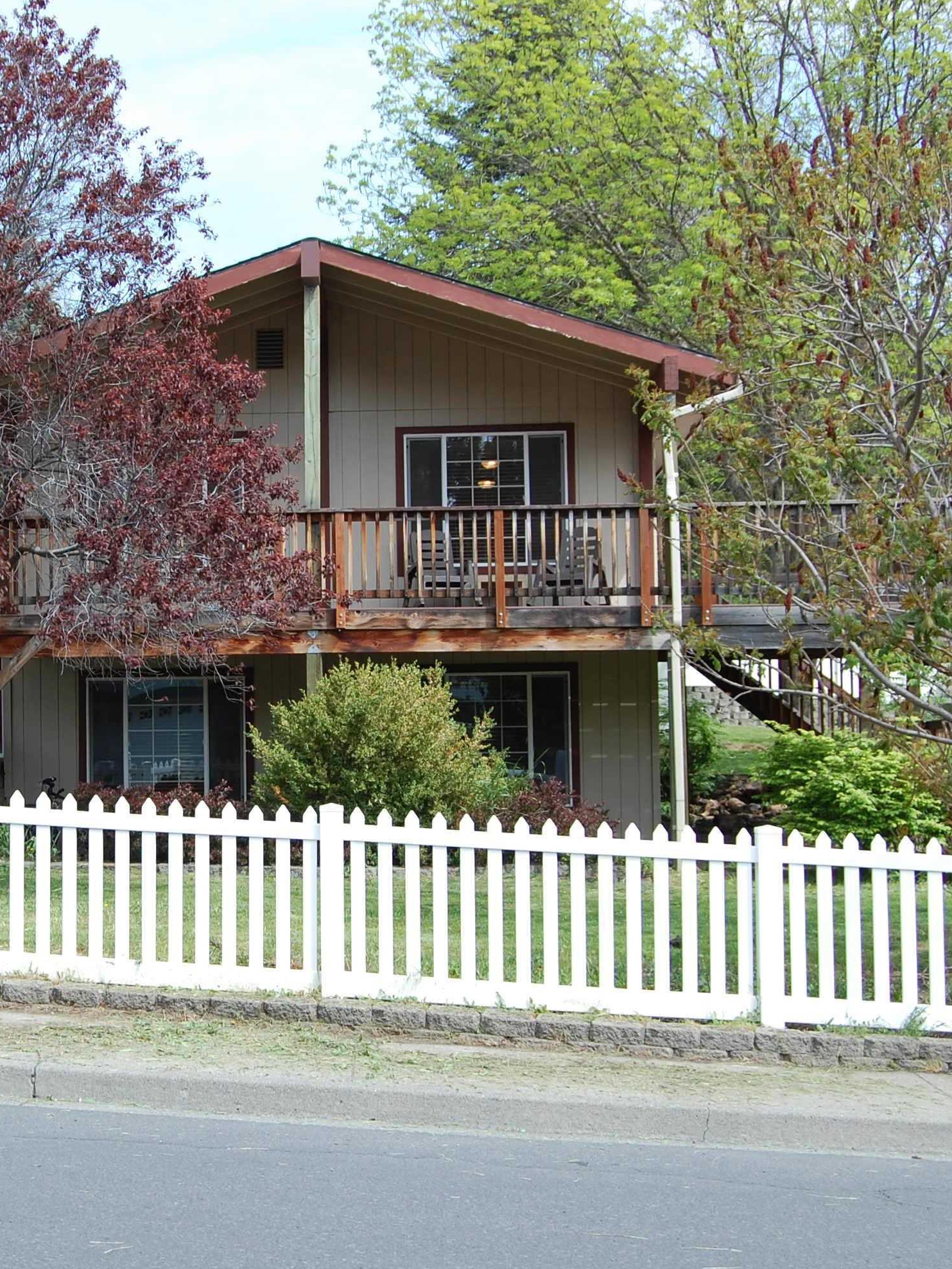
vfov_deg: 33.8
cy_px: 639
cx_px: 157
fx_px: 2090
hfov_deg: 25.1
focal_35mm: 57
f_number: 7.1
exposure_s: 1/200
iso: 200
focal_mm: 26
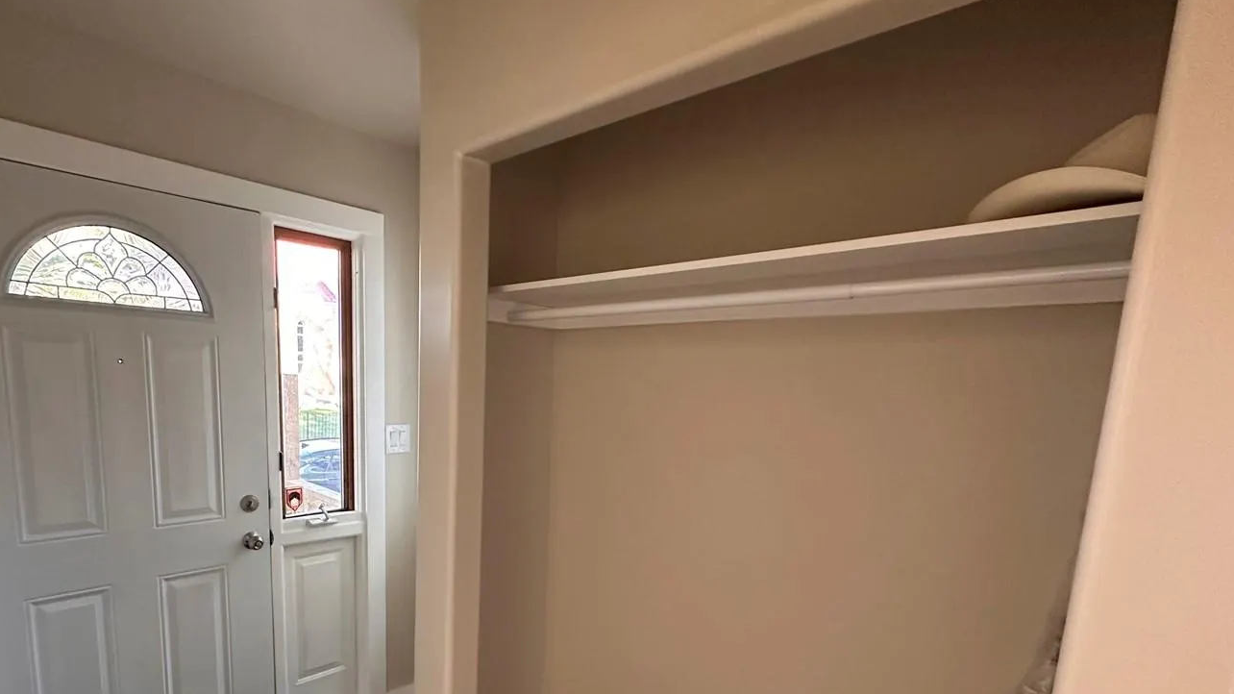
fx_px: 622
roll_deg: -2.0
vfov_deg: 56.7
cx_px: 506
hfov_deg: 88.6
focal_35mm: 19
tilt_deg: -8.8
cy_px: 480
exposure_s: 1/60
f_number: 2.2
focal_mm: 2.22
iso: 400
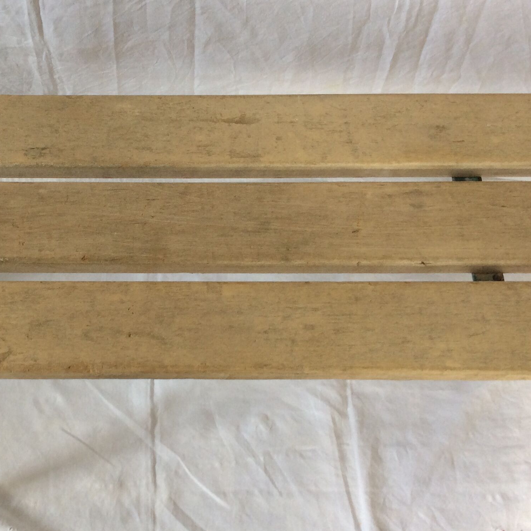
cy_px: 292
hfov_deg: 33.7
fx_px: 850
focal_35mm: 49
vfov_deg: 34.6
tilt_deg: -65.0
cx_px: 110
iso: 40
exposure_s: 1/33
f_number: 2.4
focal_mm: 3.3
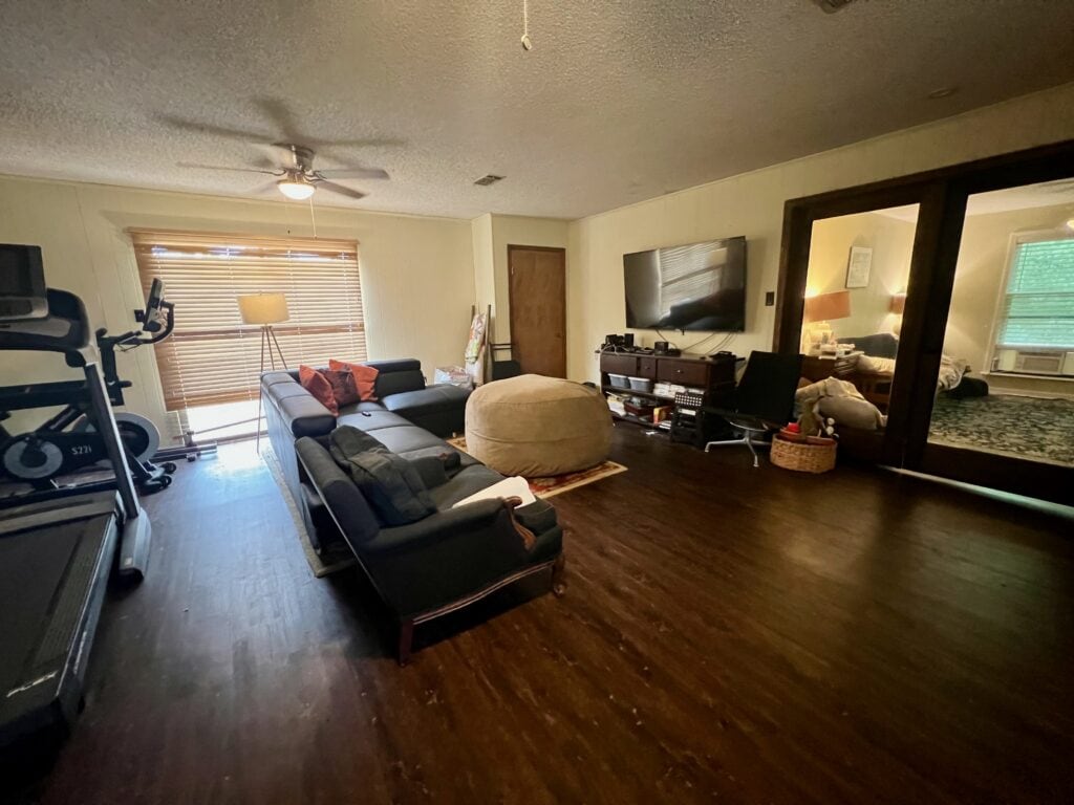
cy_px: 402
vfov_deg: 89.9
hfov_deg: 106.2
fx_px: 403
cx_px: 537
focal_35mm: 13
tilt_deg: -12.9
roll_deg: +1.3
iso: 1000
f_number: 1.8
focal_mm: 1.57
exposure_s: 1/40
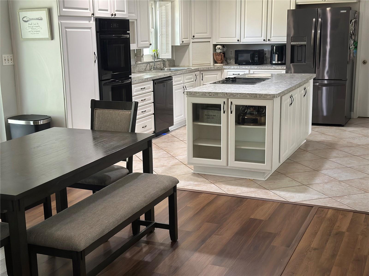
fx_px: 512
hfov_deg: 39.7
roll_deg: +0.9
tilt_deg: -12.6
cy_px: 138
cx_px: 184
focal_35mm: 48
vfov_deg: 30.3
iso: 250
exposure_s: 1/60
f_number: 1.78
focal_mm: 6.86
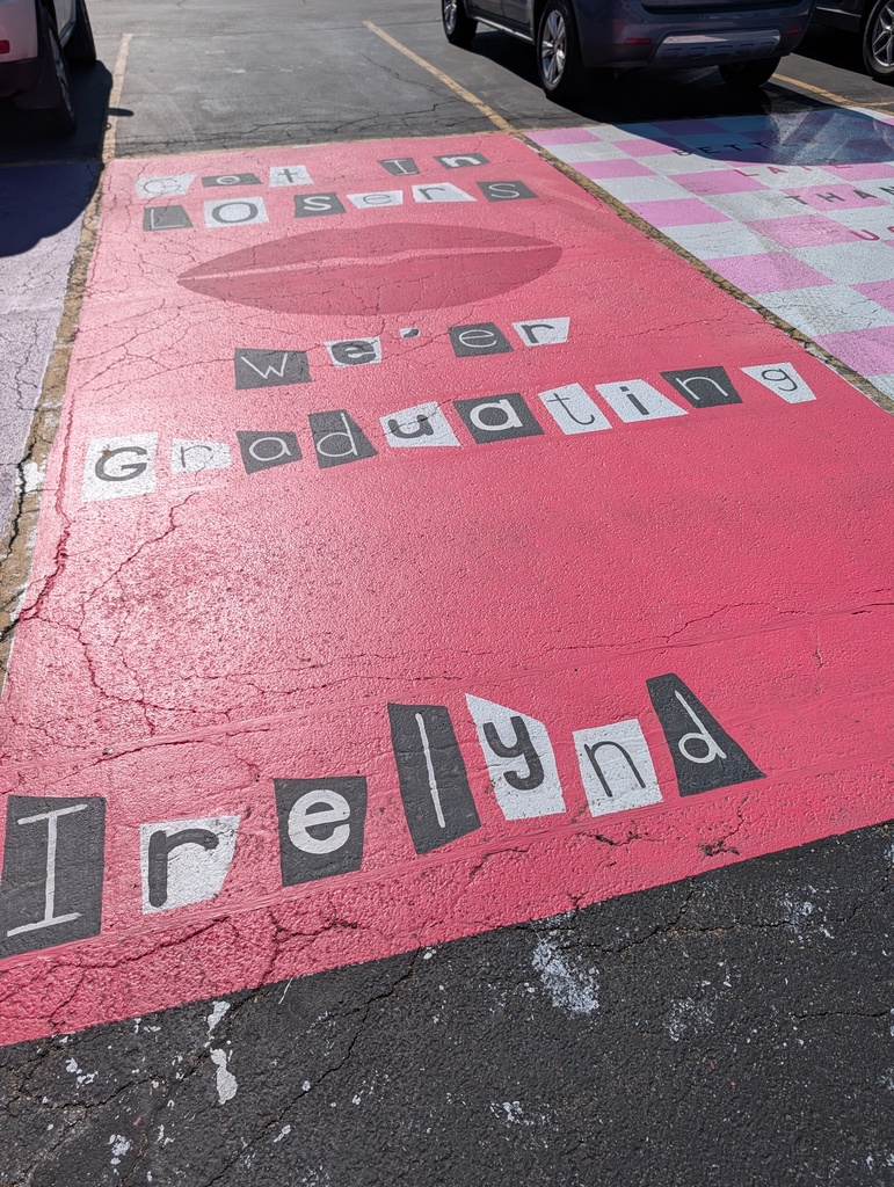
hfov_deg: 56.9
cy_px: 594
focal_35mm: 24
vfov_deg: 71.5
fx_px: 824
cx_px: 447
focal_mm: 6.9
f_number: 1.68
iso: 20
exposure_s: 1/2392
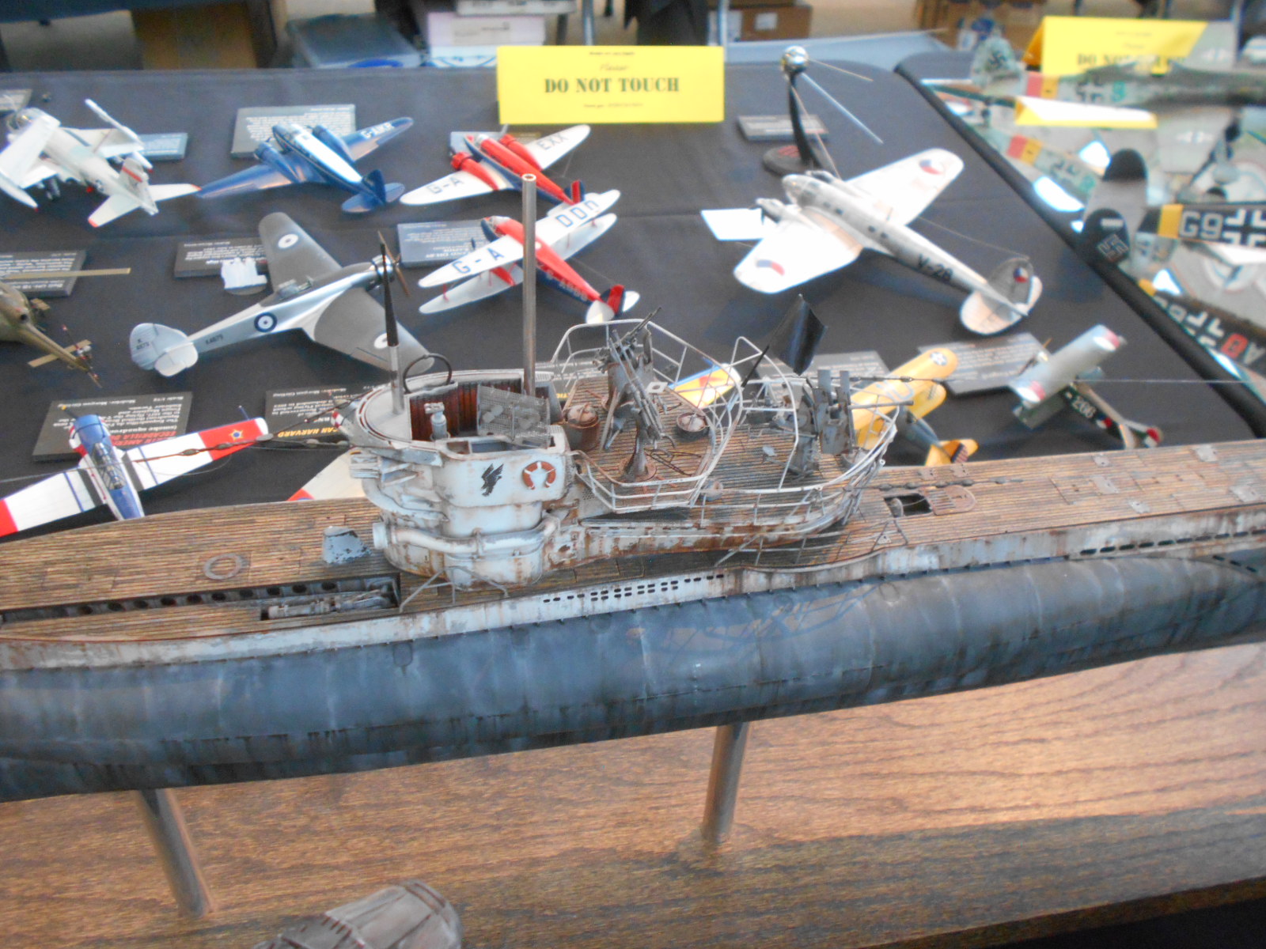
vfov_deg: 49.7
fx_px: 1024
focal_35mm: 28
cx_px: 633
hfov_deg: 63.4
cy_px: 474
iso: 450
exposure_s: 1/8
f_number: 3.4
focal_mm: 5.1
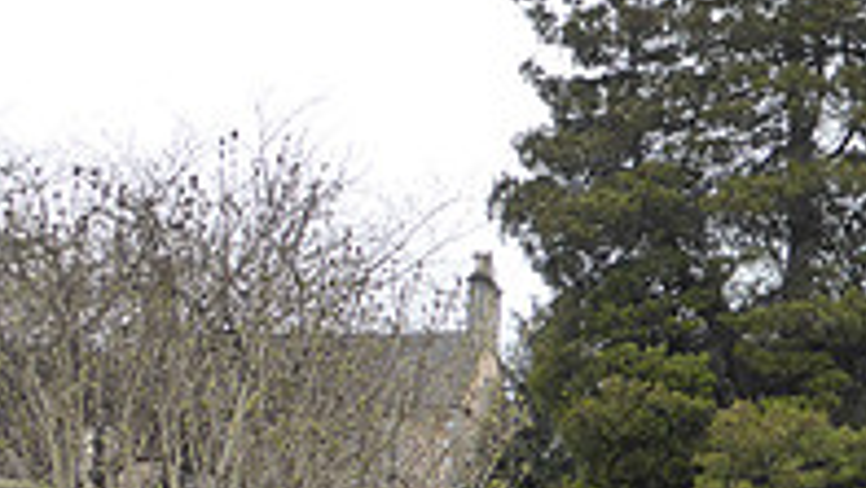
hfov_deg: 17.6
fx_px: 2573
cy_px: 358
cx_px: 1200
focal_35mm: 112
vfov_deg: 10.8
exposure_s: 1/400
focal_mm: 6.1
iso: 200
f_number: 3.7
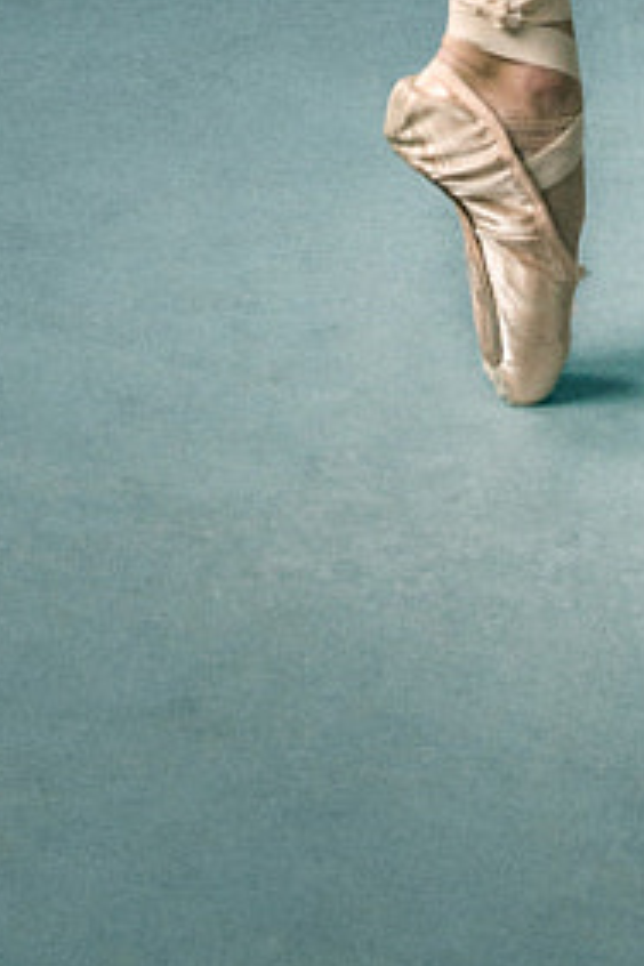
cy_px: -1291
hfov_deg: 6.7
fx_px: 5474
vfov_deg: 9.1
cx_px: 545
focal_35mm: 204
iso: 100
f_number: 6.3
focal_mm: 36
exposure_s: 1/320
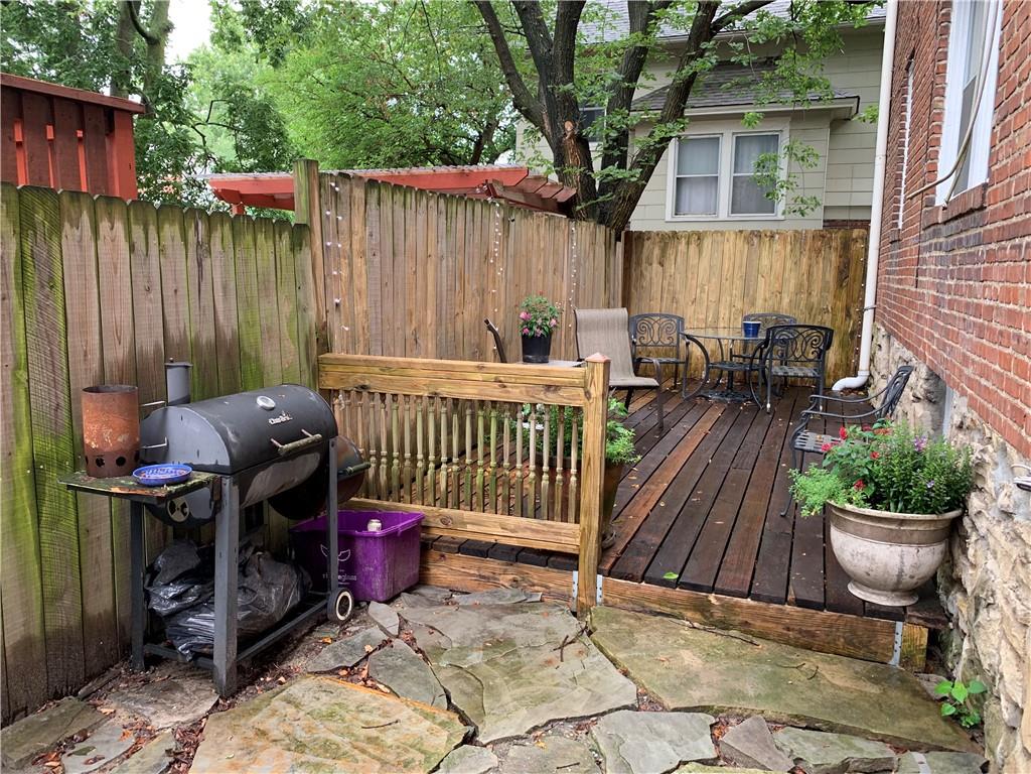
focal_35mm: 26
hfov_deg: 67.3
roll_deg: -0.8
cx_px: 516
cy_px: 387
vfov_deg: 53.1
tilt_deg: -8.2
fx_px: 774
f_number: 1.8
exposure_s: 1/121
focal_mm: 4.25
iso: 64
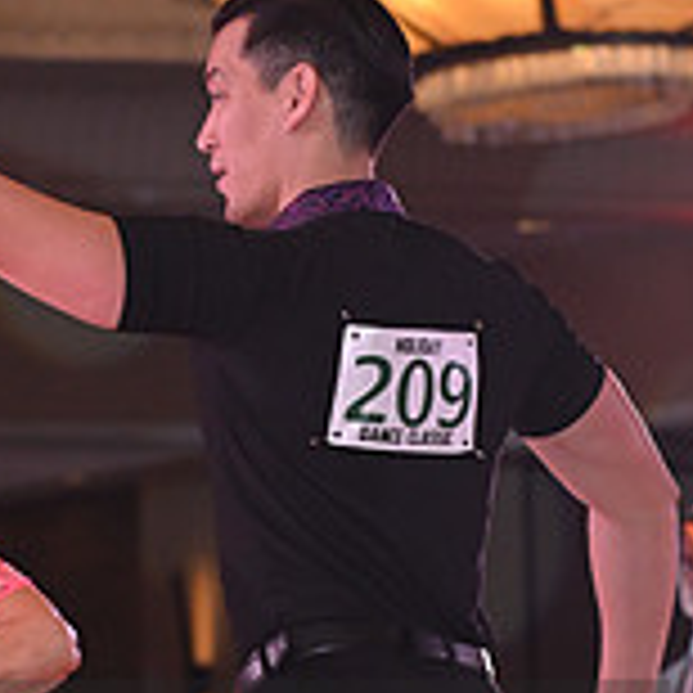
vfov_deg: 4.5
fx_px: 8697
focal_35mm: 384
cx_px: 52
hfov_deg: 4.6
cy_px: 832
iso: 2000
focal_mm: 120
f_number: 5.6
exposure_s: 1/200
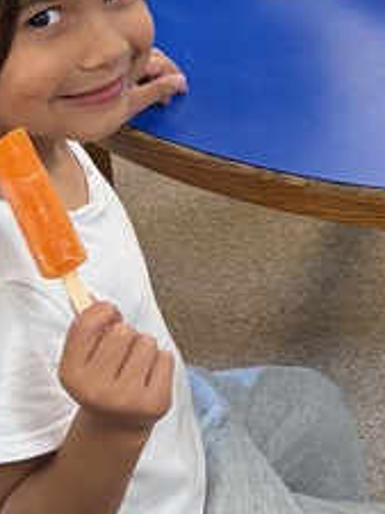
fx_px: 1753
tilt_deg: -26.1
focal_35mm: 118
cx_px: 576
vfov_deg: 16.1
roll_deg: -0.6
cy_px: -86
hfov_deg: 12.0
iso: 250
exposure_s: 1/60
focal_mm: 5.96
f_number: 1.6
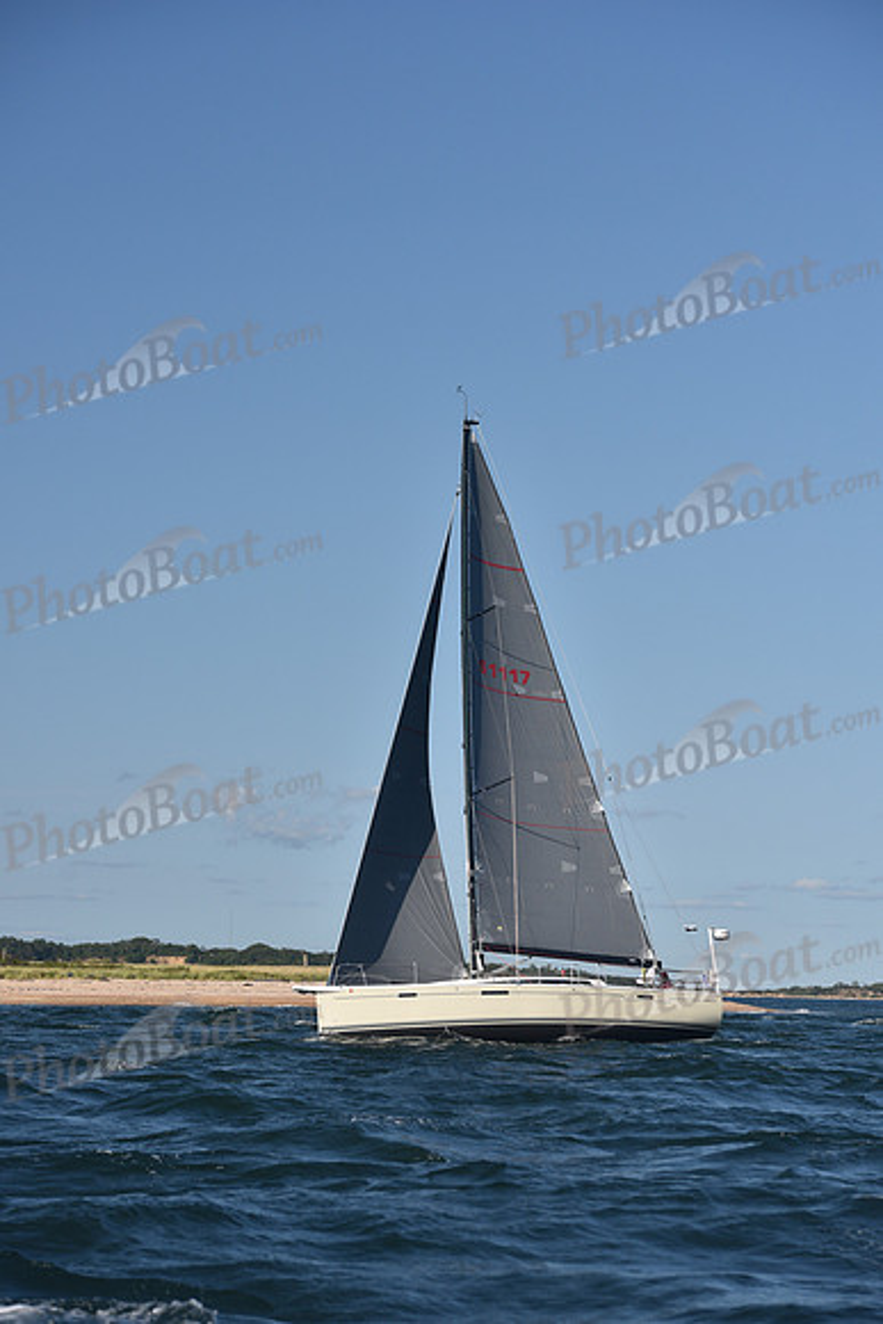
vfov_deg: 20.4
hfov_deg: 13.7
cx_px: 442
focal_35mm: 100
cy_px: 662
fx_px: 3677
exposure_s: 1/1000
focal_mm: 100
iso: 250
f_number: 5
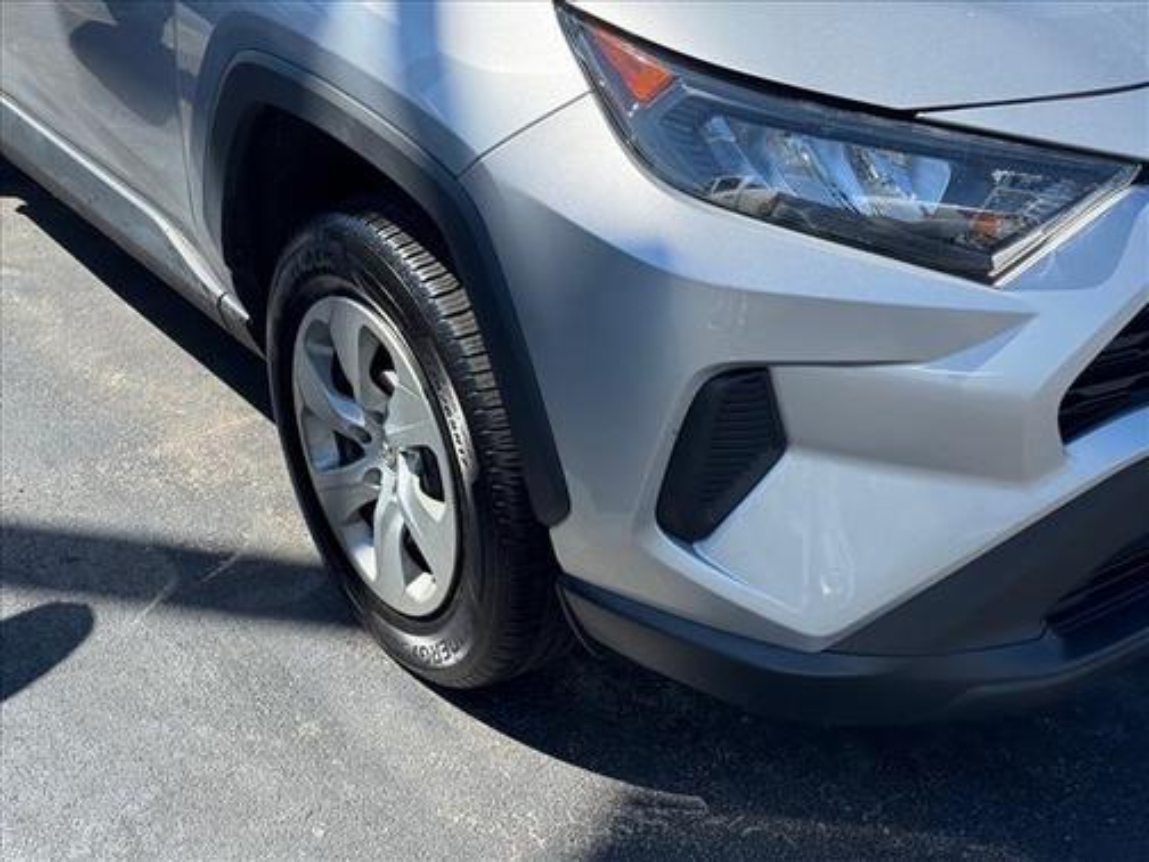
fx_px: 1593
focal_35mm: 48
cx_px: 574
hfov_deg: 39.7
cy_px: 431
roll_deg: +7.0
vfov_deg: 30.3
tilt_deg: -39.1
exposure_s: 1/1637
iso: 64
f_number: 1.78
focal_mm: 6.76
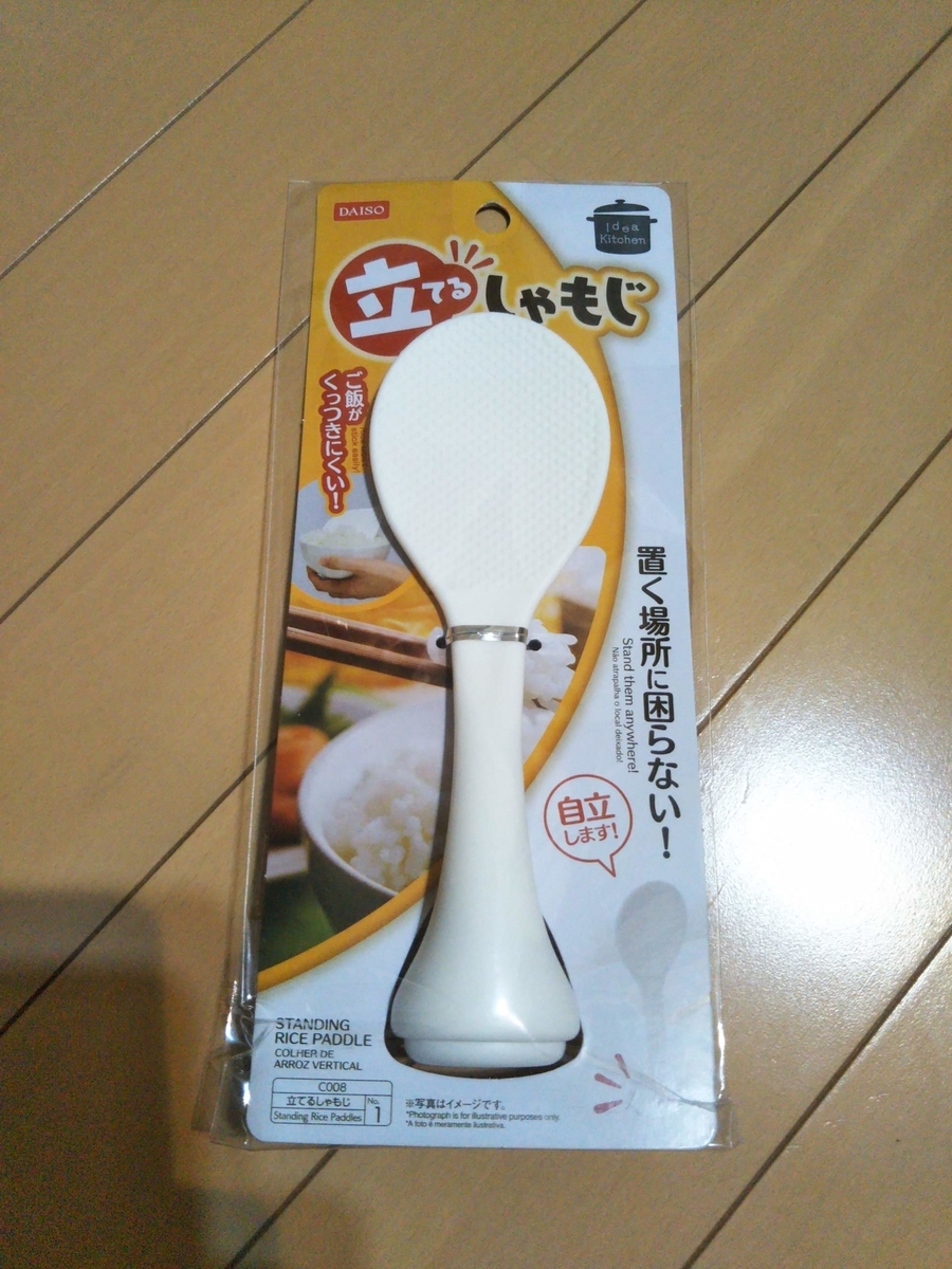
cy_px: 634
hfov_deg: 46.8
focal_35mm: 30
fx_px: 1100
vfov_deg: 60.0
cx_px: 476
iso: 226
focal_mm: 4
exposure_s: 1/23
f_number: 2.2
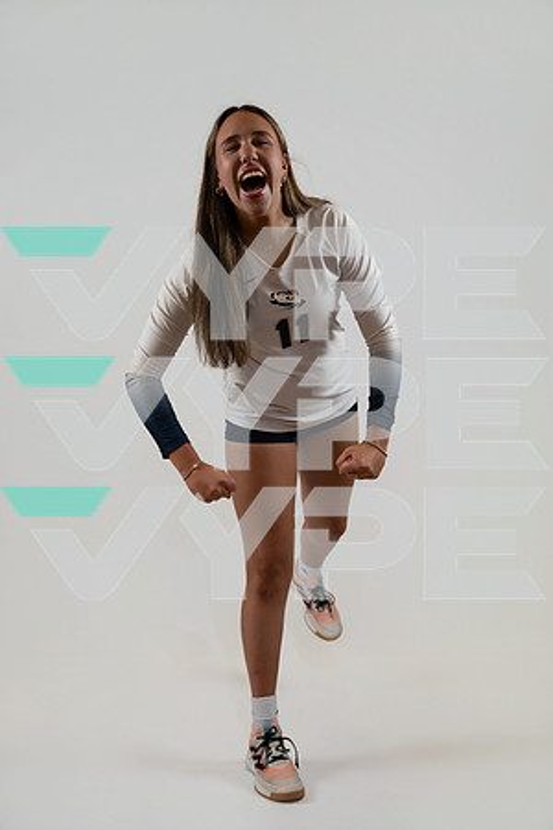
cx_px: 276
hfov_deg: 29.2
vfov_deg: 42.7
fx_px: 1062
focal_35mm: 46
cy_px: 415
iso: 250
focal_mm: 46.1
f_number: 4
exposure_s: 1/125
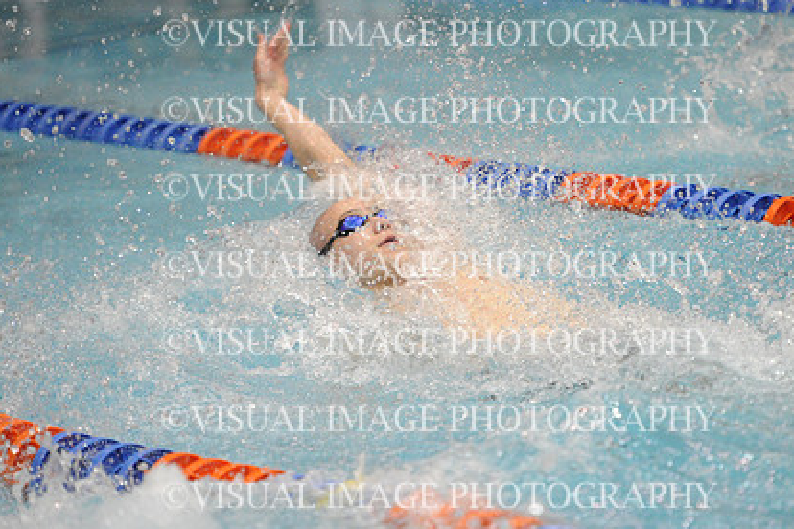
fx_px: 5403
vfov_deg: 5.6
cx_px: 439
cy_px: 303
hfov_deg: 8.4
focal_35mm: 245
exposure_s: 1/640
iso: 8000
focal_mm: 175
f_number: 2.8
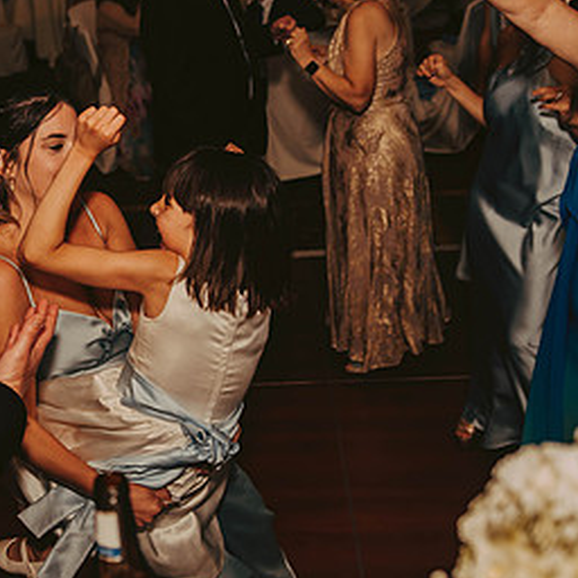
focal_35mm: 54
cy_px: 265
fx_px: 1020
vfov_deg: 31.6
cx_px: 104
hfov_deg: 30.7
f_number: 2.8
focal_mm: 28
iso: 500
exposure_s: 1/60
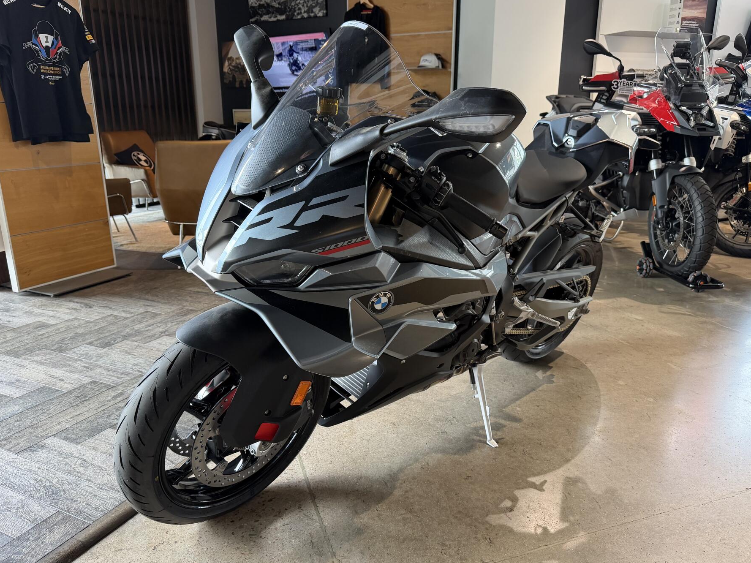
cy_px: 293
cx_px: 373
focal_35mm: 27
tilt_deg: -16.4
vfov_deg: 51.3
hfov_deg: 65.3
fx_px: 586
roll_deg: +1.2
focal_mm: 6.76
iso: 200
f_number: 1.78
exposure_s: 1/60
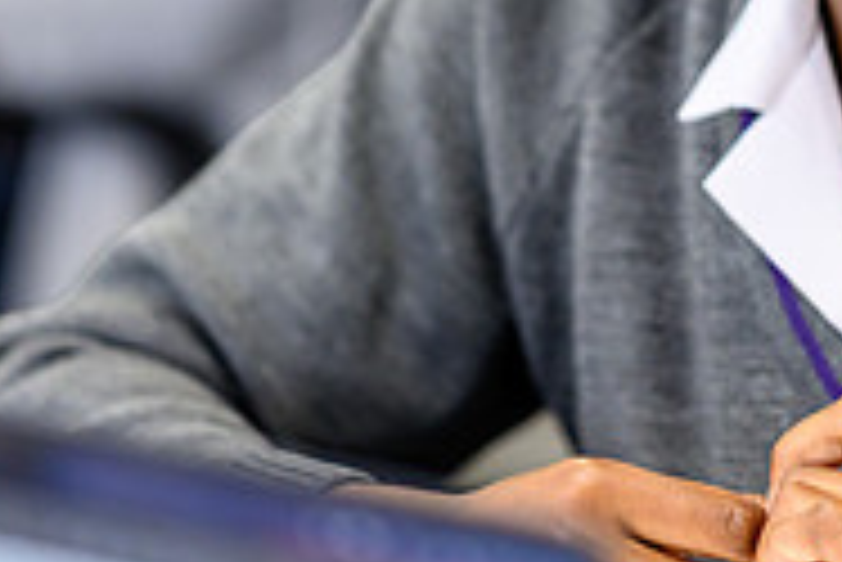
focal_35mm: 266
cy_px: -178
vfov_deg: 5.1
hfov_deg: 7.7
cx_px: 702
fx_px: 6226
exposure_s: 1/400
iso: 1400
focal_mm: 85
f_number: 1.8
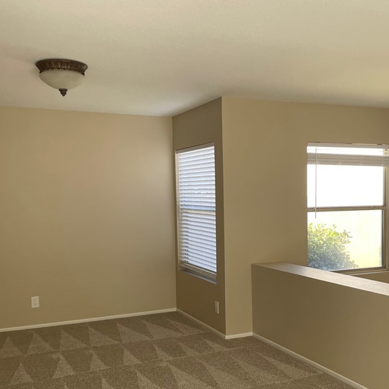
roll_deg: +0.4
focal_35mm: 41
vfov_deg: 40.7
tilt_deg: -3.8
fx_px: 521
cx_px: 245
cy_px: 239
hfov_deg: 40.6
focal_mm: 4.2
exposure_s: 1/121
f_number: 1.6
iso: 64
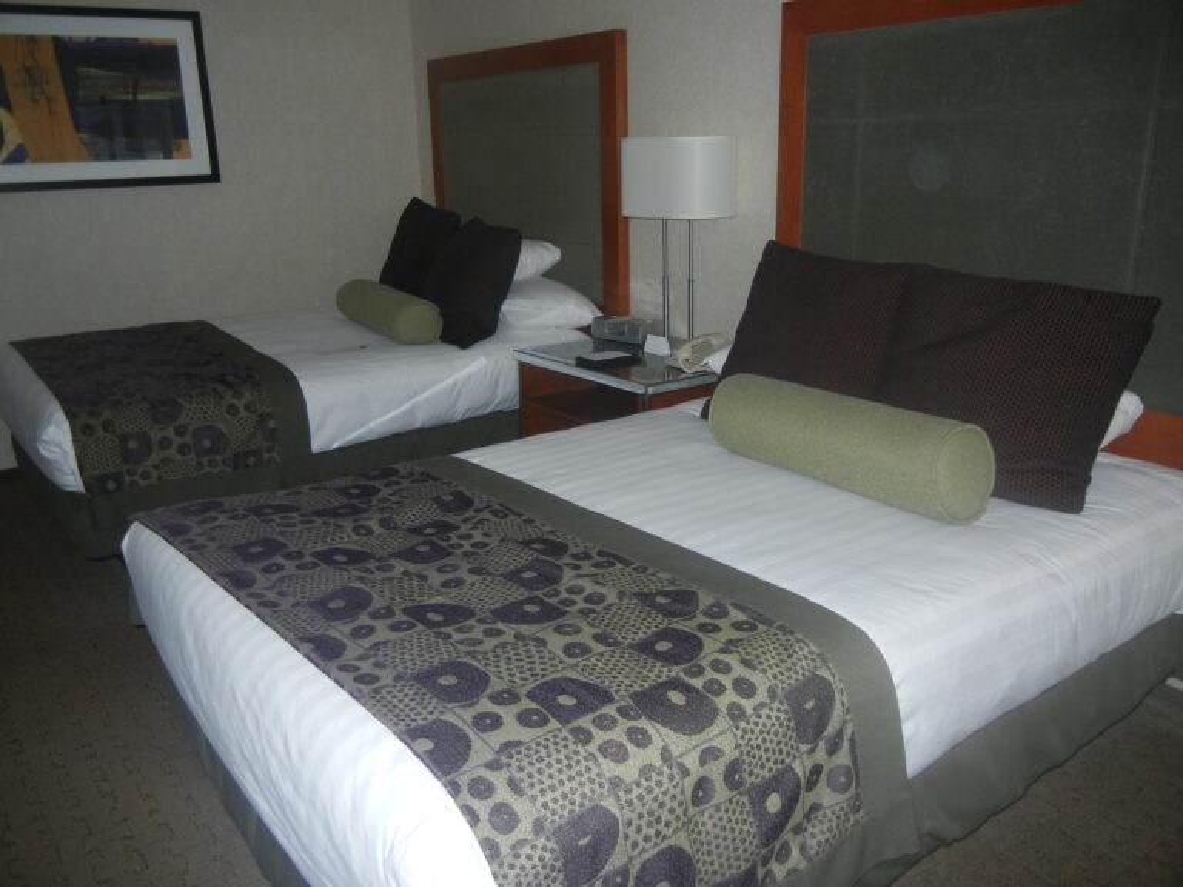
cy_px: 444
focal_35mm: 30
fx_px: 1025
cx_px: 592
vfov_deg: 46.8
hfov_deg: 60.0
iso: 206
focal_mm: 5.4
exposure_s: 1/30
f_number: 3.5
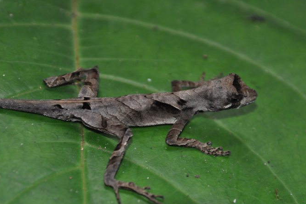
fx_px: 1206
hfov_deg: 14.5
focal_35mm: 142
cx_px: 181
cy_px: 97
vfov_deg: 9.6
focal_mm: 70
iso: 450
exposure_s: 1/60
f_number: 4.5
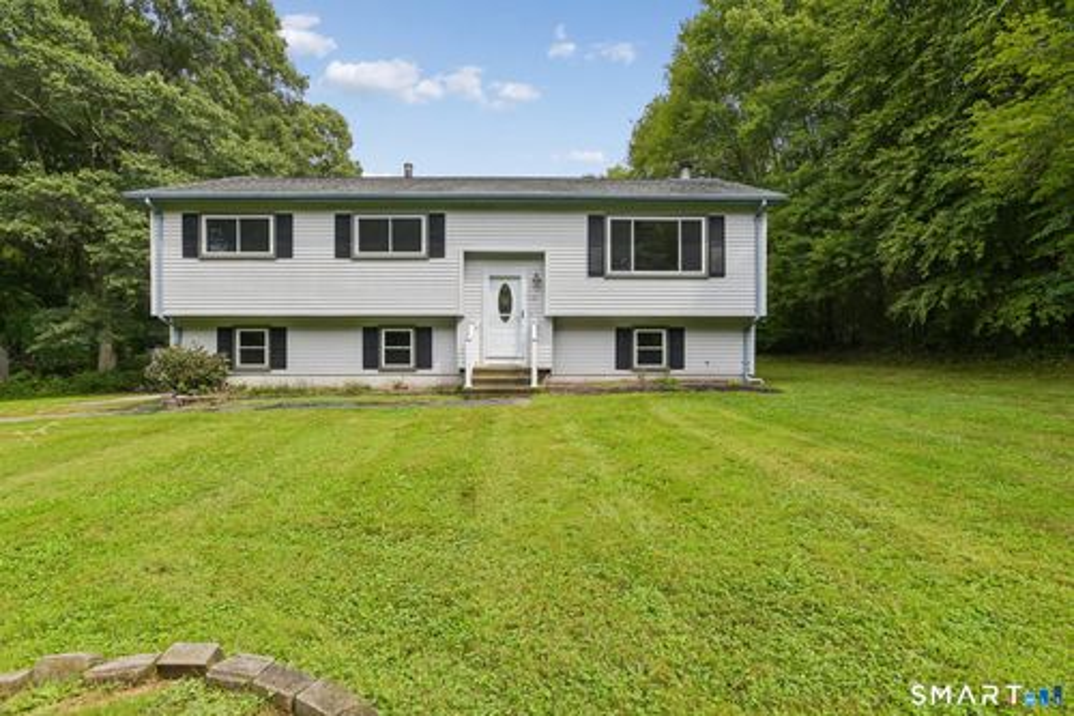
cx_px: 537
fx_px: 507
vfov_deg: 70.4
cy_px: 358
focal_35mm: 17
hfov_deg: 93.3
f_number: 11
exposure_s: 1/400
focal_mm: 17
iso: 400
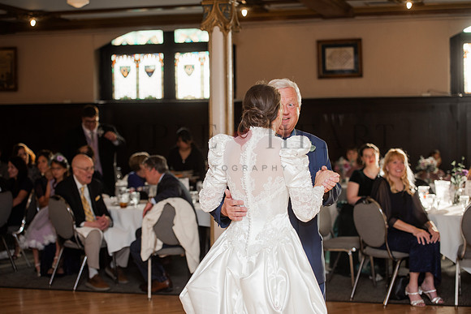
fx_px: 916
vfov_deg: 19.5
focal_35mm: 70
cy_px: 157
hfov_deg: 28.8
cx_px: 236
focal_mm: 70
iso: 500
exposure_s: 1/125
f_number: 2.8
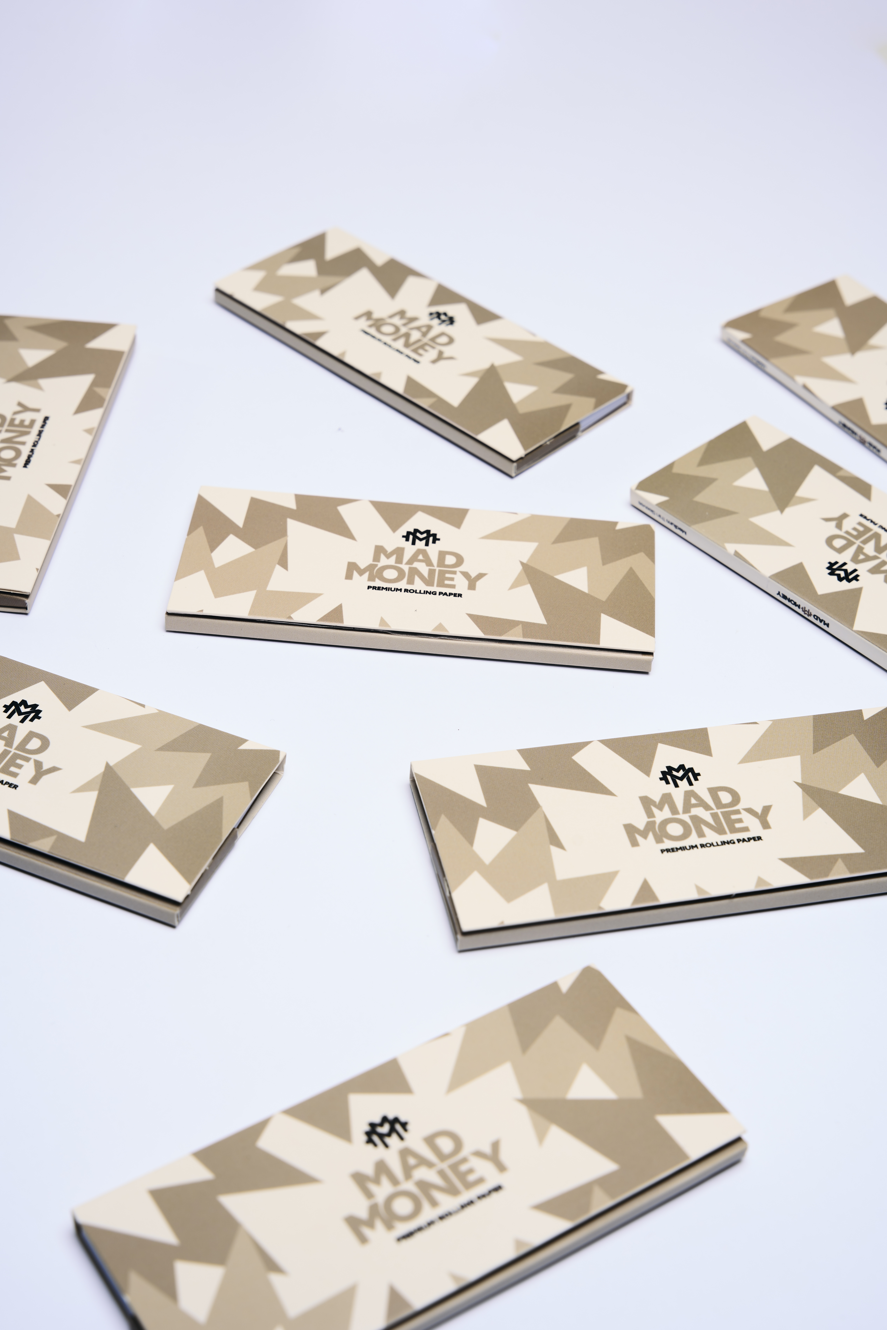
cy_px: 665
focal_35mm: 56
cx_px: 444
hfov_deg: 24.1
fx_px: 2080
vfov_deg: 35.5
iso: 50
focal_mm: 56.3
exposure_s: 1/200
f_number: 10
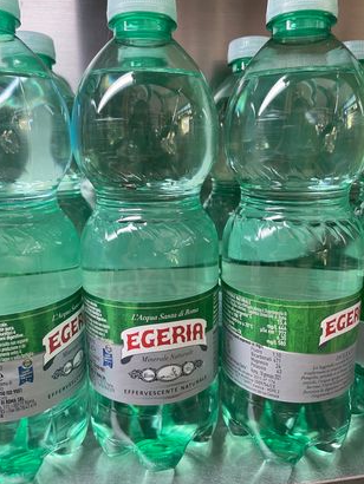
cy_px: 244
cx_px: 184
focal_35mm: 27
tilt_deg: -11.4
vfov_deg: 65.3
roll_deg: +0.9
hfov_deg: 51.4
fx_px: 378
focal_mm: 4.2
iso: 64
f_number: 1.6
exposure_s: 1/50
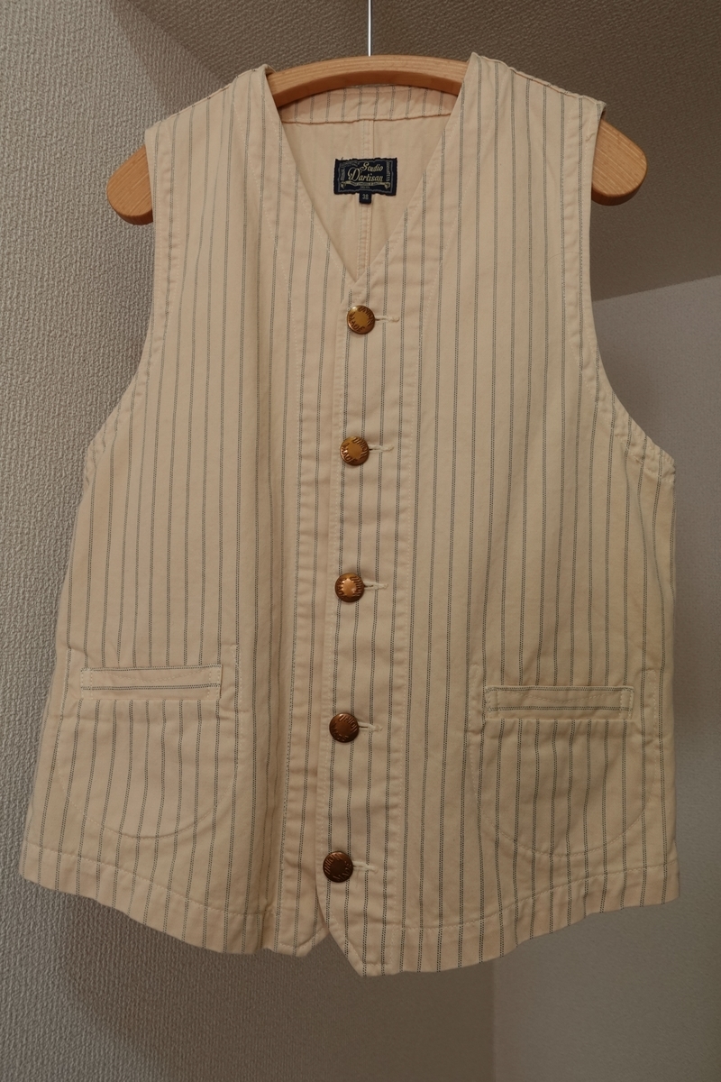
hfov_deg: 53.1
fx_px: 721
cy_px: 541
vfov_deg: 73.7
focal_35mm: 24
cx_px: 360
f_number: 5.6
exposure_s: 1/30
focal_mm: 8.8
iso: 320
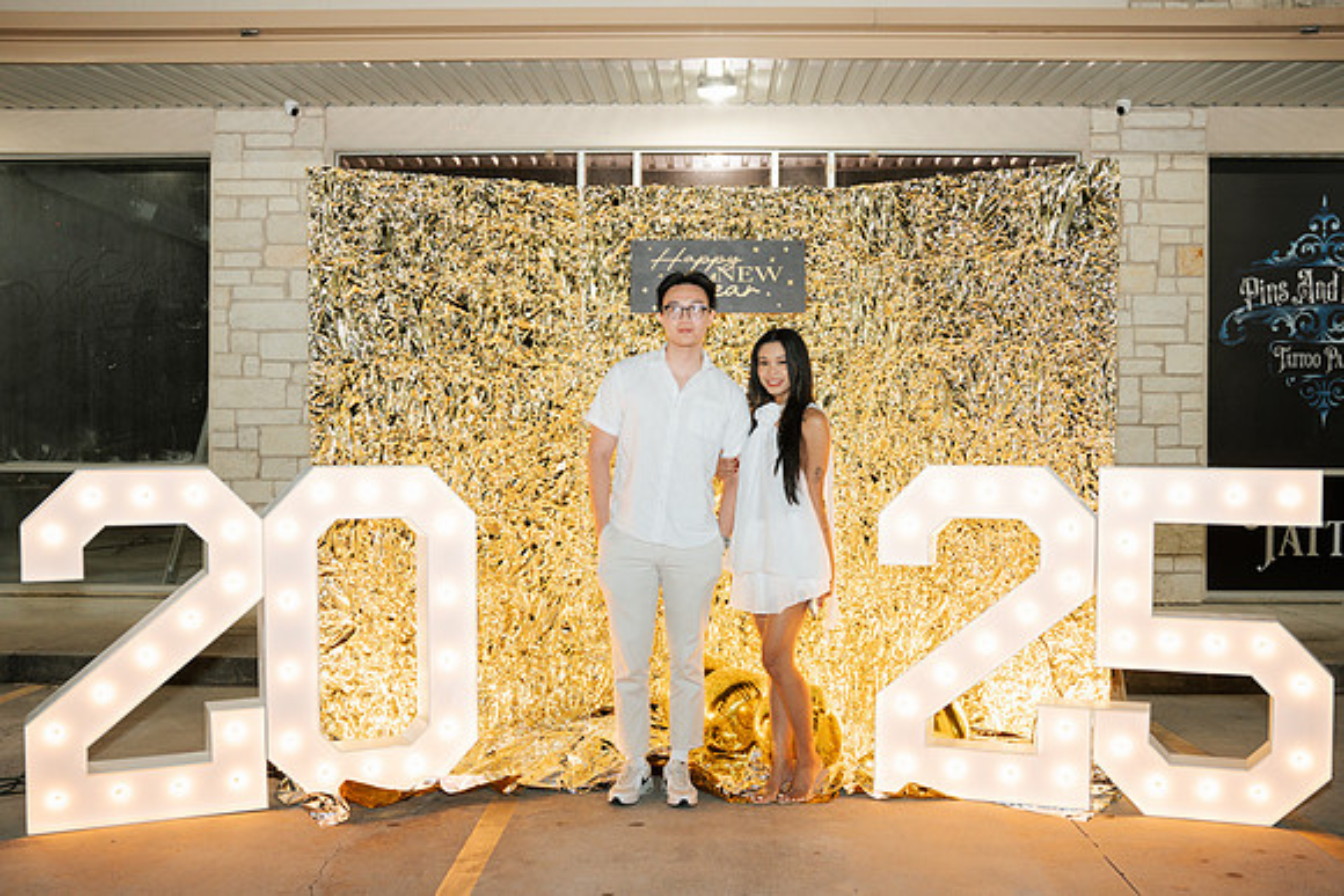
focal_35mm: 36
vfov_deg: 36.5
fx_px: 1357
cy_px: 484
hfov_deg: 52.7
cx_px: 689
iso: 1000
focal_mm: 32.7
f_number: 2.8
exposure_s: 1/160
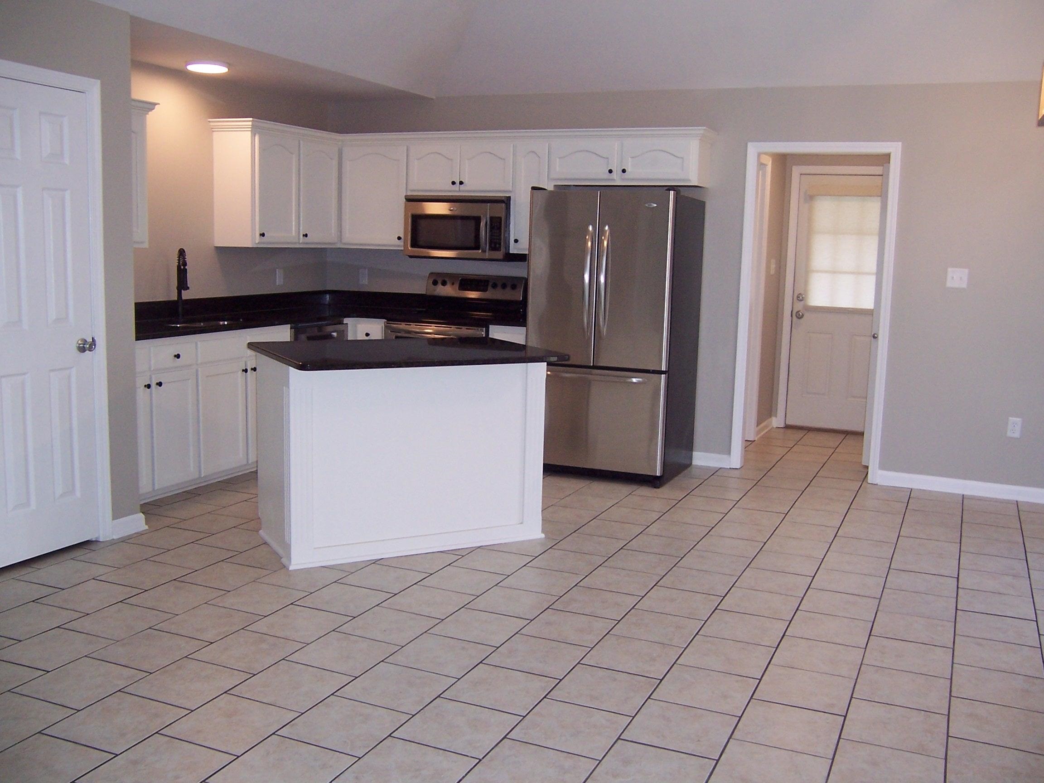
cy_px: 392
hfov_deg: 55.4
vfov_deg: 42.9
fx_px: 995
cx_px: 522
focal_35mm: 33
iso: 140
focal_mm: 5.5
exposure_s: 1/60
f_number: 2.8
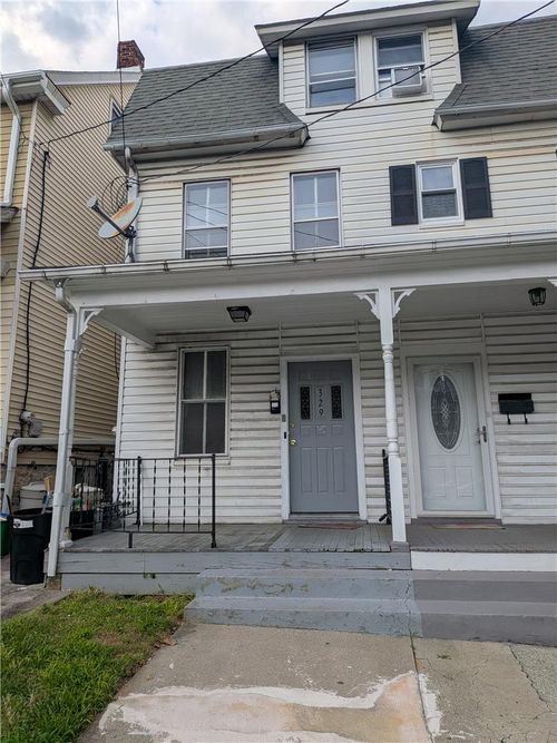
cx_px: 278
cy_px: 372
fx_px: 515
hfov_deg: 56.8
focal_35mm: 24
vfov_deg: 71.6
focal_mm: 4.53
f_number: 1.7
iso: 27
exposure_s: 1/1776
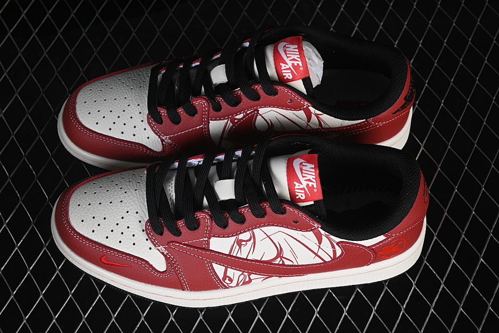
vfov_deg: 18.2
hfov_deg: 27.0
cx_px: 250
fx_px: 1040
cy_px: 166
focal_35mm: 75
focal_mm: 50
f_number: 7.1
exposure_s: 1/80
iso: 160
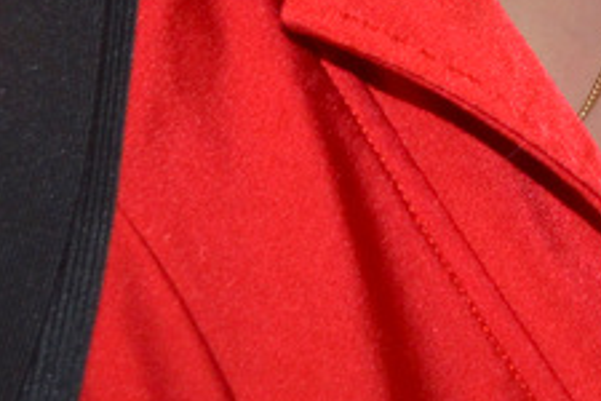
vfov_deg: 7.9
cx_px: 1023
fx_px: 2671
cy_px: -571
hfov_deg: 12.0
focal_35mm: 160
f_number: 4
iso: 360
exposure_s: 1/60
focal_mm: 20
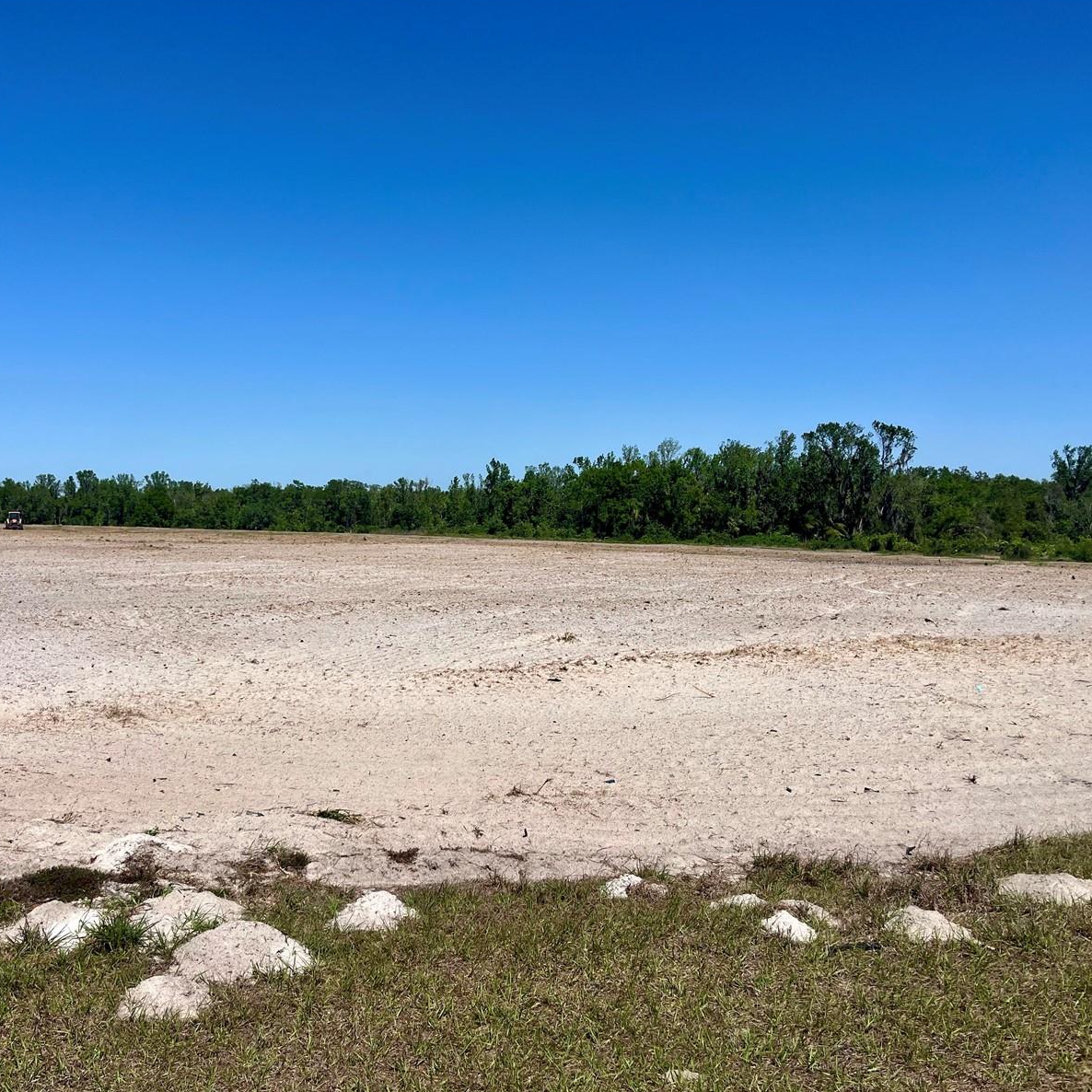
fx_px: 1106
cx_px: 444
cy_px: 543
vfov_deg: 52.5
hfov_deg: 52.2
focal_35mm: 31
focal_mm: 5.1
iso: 50
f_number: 1.6
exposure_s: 1/6494
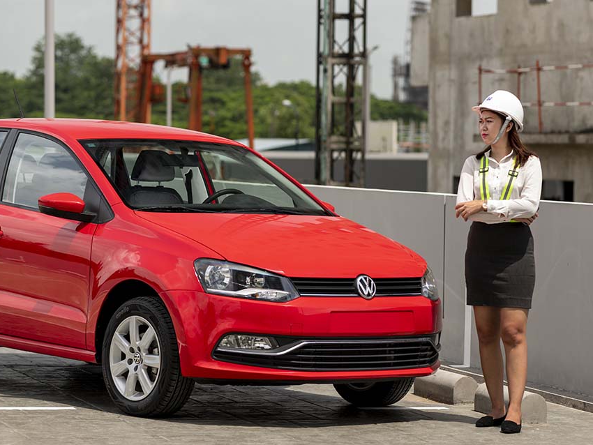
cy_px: 222
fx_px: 1953
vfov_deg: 13.0
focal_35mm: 114
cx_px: 293
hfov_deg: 17.3
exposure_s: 1/250
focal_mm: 105
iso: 40
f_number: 3.2
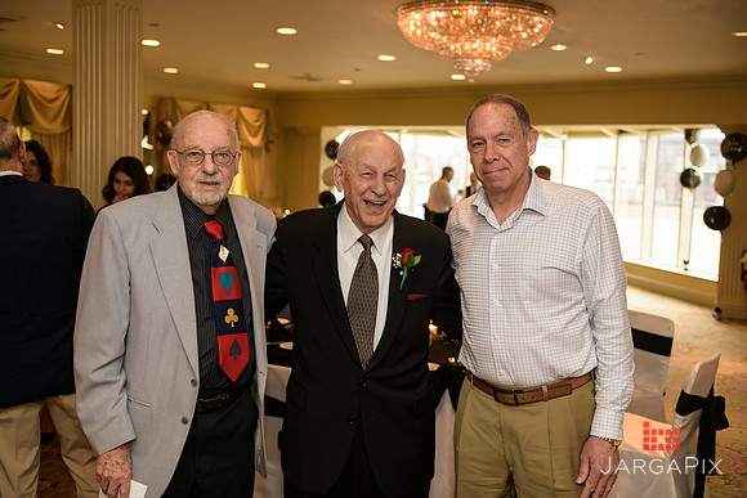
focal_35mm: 38
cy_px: 249
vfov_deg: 35.1
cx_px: 374
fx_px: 789
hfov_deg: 50.7
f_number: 3.2
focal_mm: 38
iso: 1000
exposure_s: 1/125
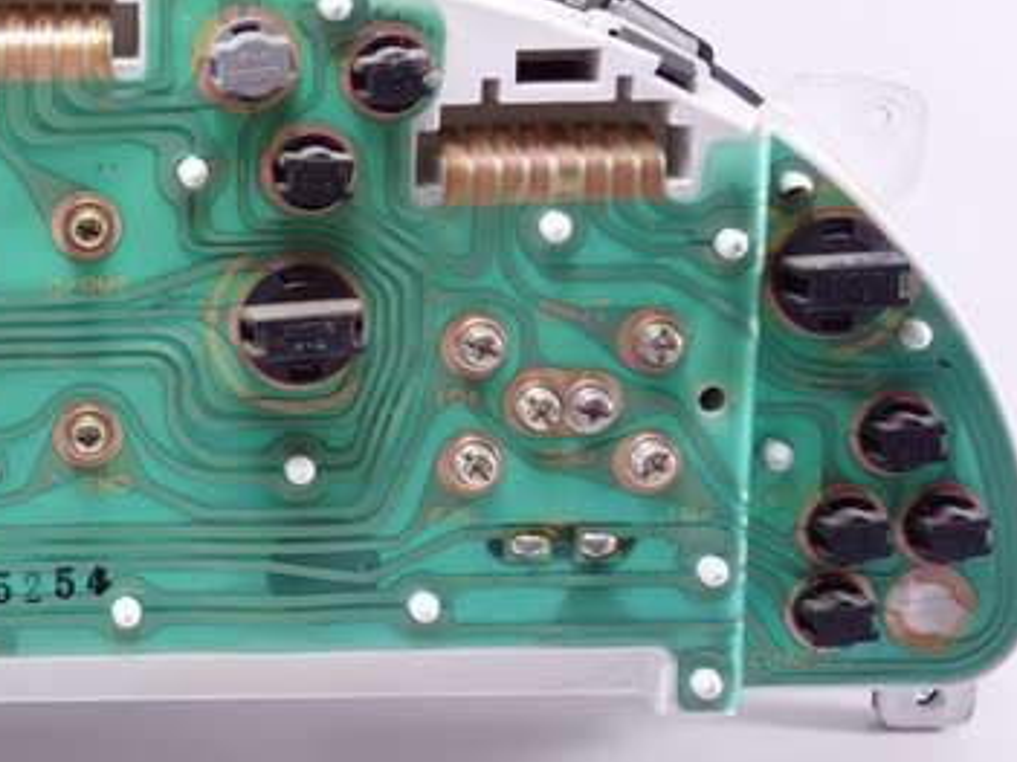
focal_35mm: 80
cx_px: -41
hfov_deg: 23.2
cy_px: 391
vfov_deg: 18.4
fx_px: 2350
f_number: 2.8
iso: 125
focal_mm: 14.23
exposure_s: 1/40
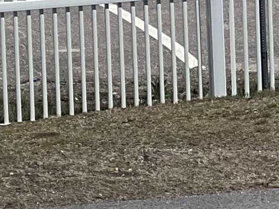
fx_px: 3934
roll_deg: +1.4
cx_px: -135
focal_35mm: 488
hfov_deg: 4.0
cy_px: -439
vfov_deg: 3.0
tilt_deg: -3.7
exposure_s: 1/1014
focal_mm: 9
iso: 32
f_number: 2.8
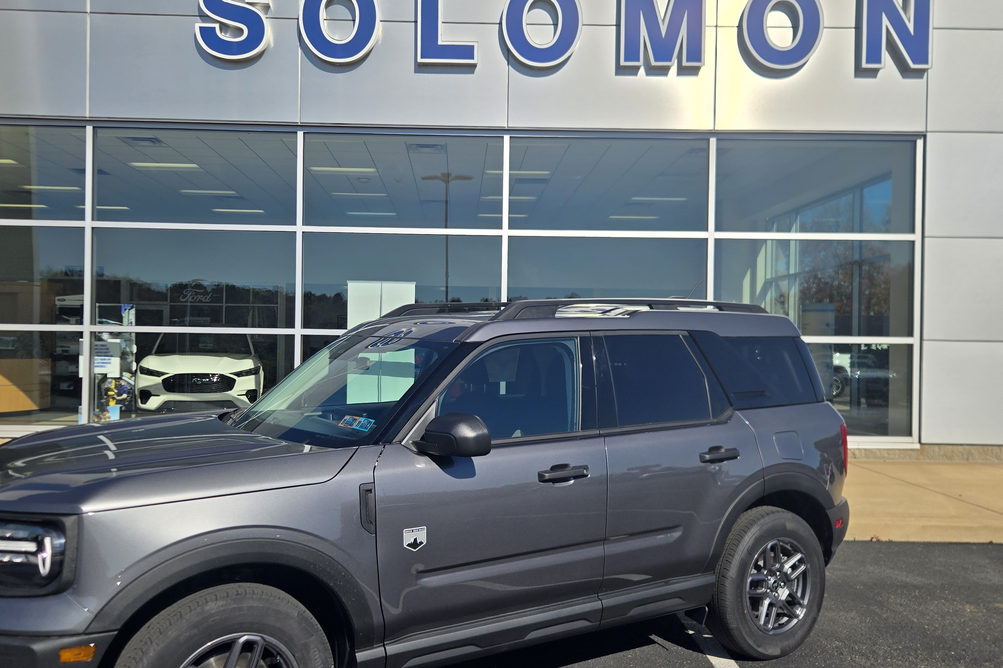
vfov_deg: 43.6
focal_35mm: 30
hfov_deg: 61.9
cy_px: 344
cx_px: 464
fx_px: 836
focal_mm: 5.4
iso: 25
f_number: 1.8
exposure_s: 1/6836
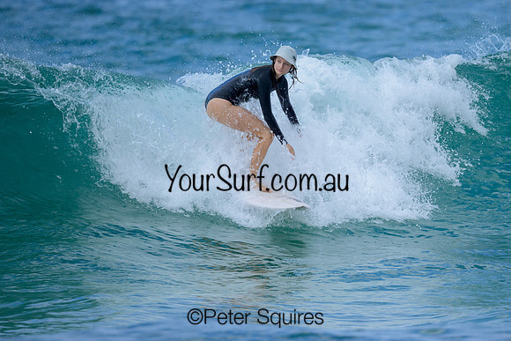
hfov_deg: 2.1
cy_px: 157
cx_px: 308
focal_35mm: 965
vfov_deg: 1.4
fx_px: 13699
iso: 360
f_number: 6.3
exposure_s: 1/2000
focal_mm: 800
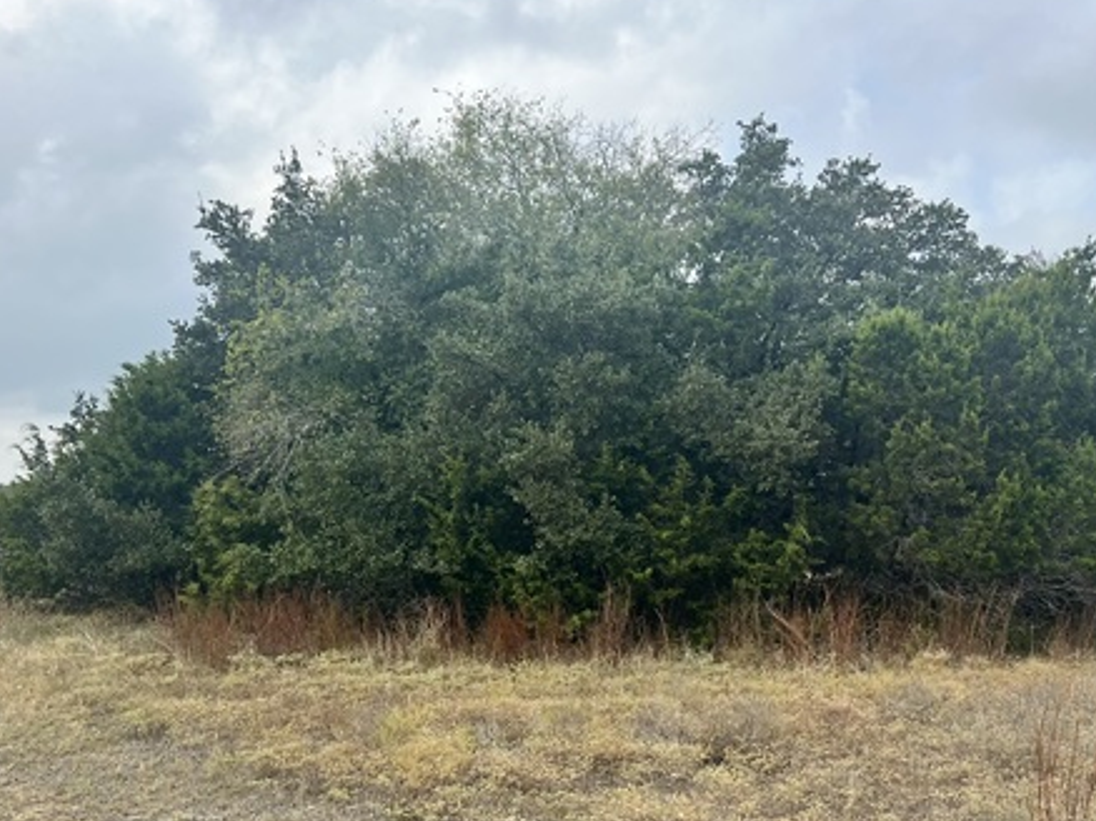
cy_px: 443
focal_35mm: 38
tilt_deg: +4.2
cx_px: 613
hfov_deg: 48.9
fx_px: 1202
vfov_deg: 37.7
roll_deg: -0.4
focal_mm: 5.7
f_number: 1.5
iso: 50
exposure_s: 1/4115
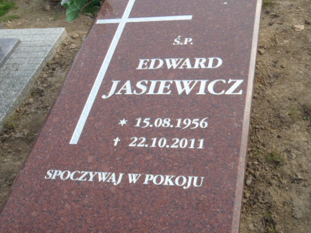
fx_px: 449
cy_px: 117
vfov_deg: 29.1
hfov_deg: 38.2
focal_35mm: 50
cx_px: 155
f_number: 5
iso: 64
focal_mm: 8.89
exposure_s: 1/125
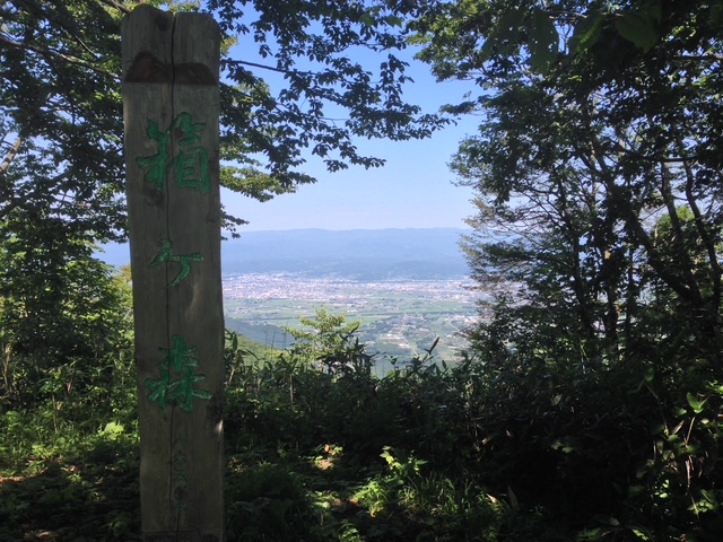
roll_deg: -0.2
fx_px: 689
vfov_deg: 42.9
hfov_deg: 55.4
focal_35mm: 33
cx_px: 362
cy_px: 271
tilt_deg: -4.7
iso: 50
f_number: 2.4
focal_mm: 4.12
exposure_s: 1/821
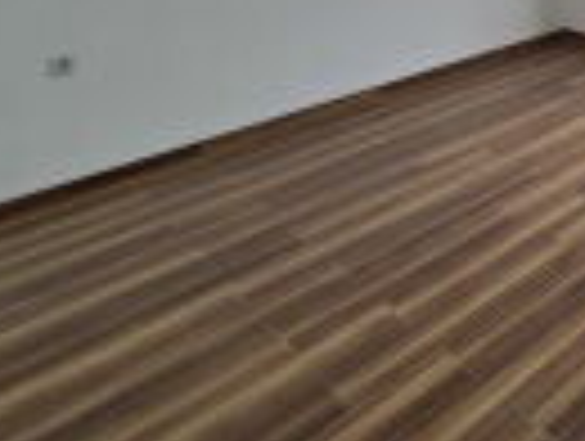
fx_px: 610
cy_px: -140
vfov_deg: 30.7
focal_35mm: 36
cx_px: 666
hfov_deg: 40.0
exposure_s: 1/100
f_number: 2.2
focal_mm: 2.2
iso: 80
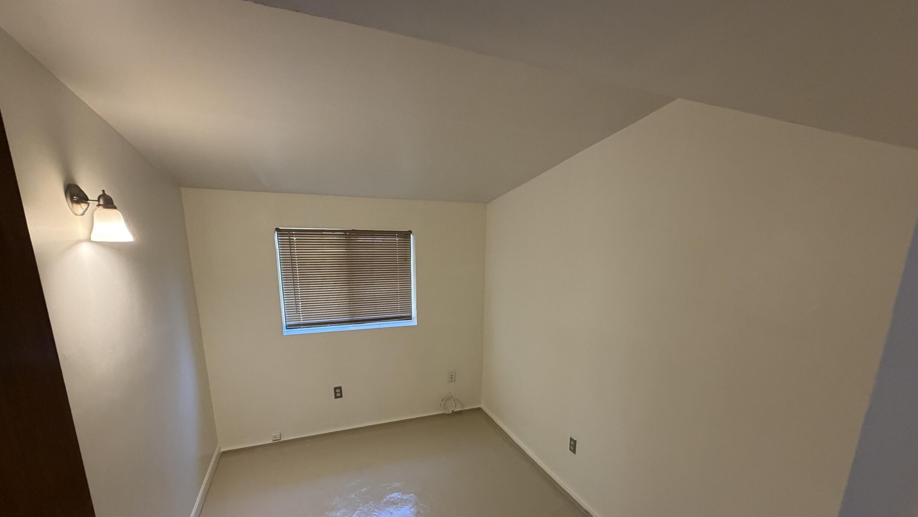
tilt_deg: -13.7
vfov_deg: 66.1
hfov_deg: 99.3
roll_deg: -0.8
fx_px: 390
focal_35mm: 16
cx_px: 476
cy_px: 325
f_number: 2.2
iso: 250
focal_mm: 2.22
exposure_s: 1/60
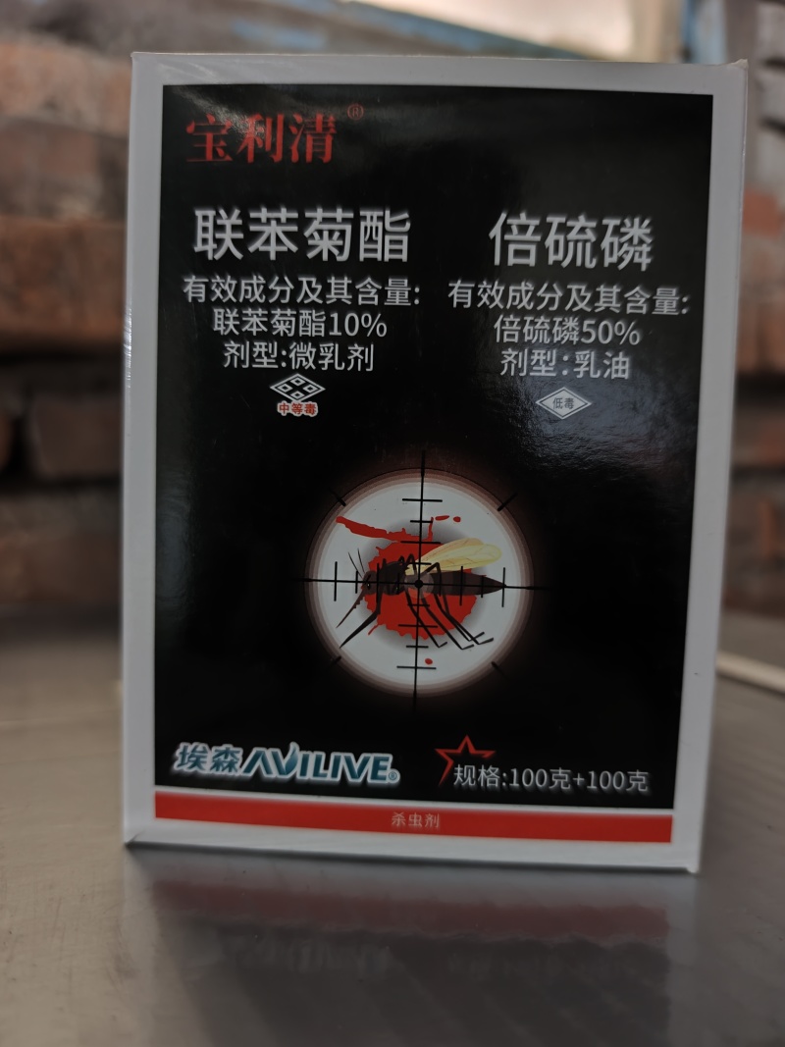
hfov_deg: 56.8
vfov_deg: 71.6
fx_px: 726
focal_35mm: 24
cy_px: 524
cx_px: 392
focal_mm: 5.84
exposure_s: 1/20
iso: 2000
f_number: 1.6
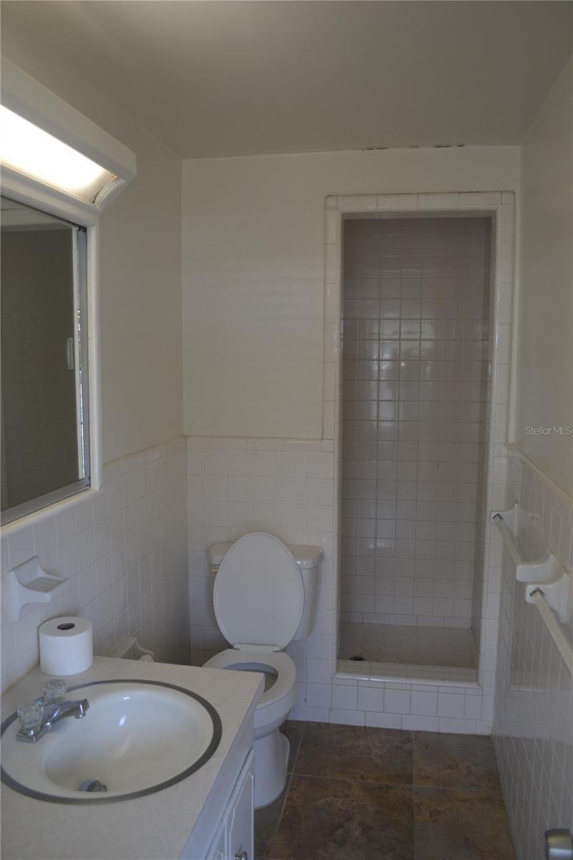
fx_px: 645
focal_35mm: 27
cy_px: 430
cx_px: 286
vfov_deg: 67.4
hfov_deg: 47.9
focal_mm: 18
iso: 400
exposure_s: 1/50
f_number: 3.5
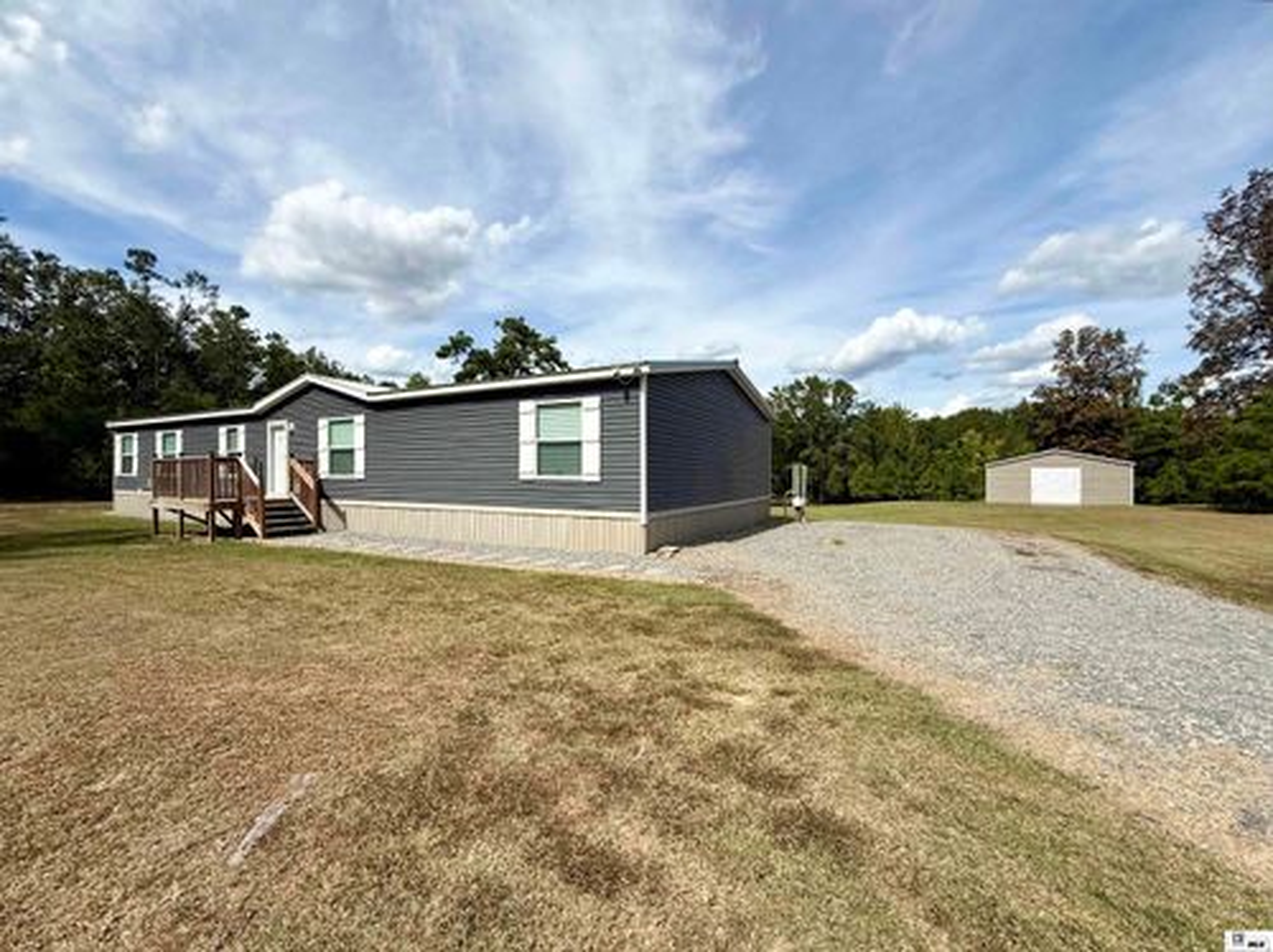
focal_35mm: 14
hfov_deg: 102.1
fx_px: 514
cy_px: 476
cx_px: 636
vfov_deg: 85.6
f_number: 2.2
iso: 50
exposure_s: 1/3289
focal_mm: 2.22
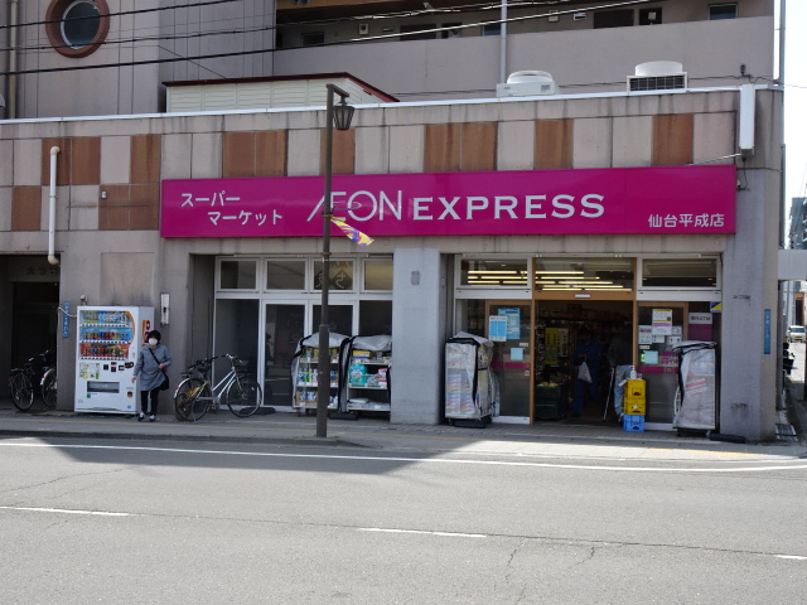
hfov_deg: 42.9
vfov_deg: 32.9
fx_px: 1026
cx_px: 404
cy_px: 302
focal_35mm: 44
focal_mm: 7.58
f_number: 4.5
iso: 80
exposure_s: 1/320
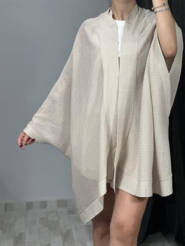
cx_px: 92
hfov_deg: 19.1
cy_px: 123
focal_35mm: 77
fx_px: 548
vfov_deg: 25.3
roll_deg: +1.4
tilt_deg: -26.6
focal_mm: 9
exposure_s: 1/100
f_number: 2.8
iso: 160
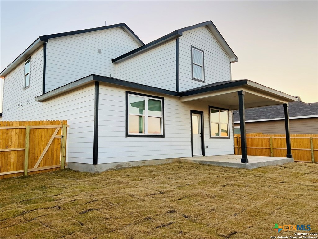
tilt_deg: +5.9
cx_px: 159
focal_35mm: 26
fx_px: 239
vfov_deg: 53.1
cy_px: 120
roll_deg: +0.1
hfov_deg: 67.3
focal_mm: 4.25
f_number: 1.8
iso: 32
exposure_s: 1/204
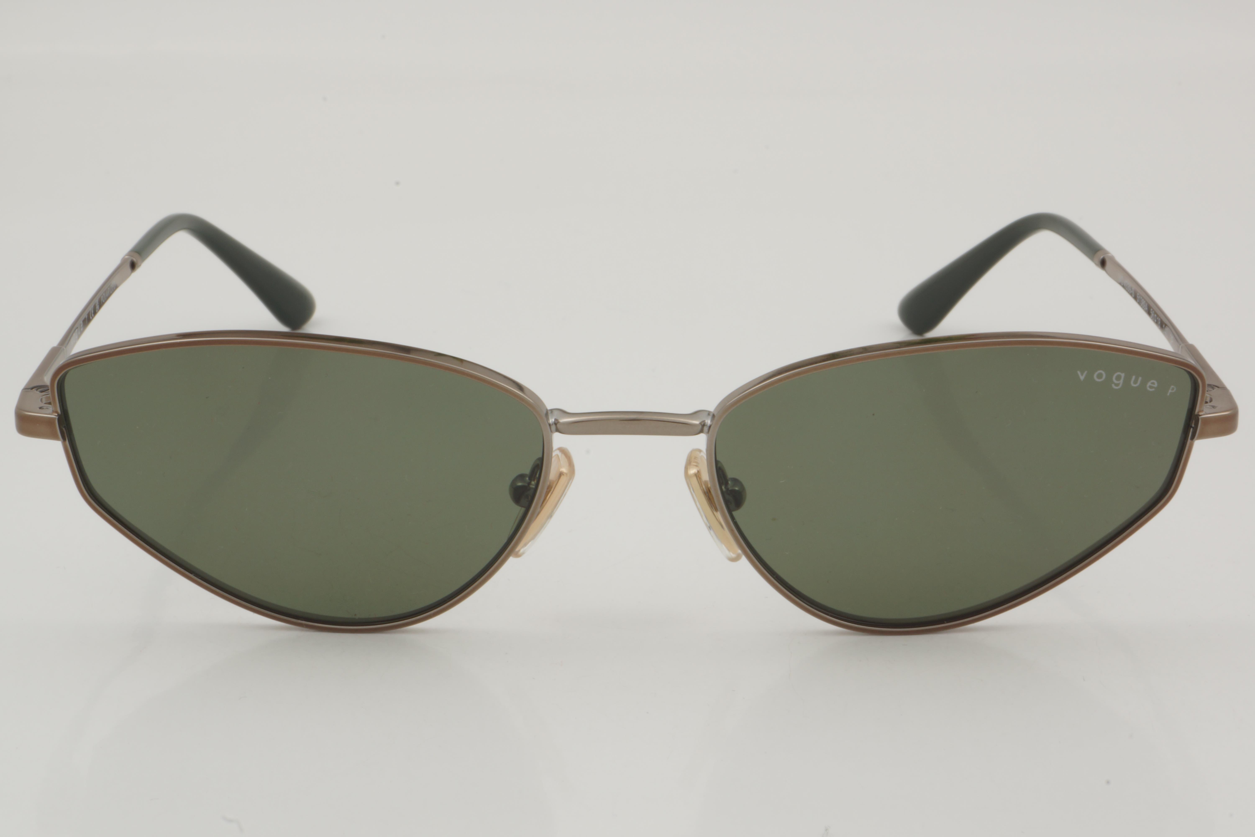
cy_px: 418
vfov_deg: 16.6
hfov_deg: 24.6
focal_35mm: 82
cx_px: 628
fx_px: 2876
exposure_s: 1/3
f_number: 32
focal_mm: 55
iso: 100
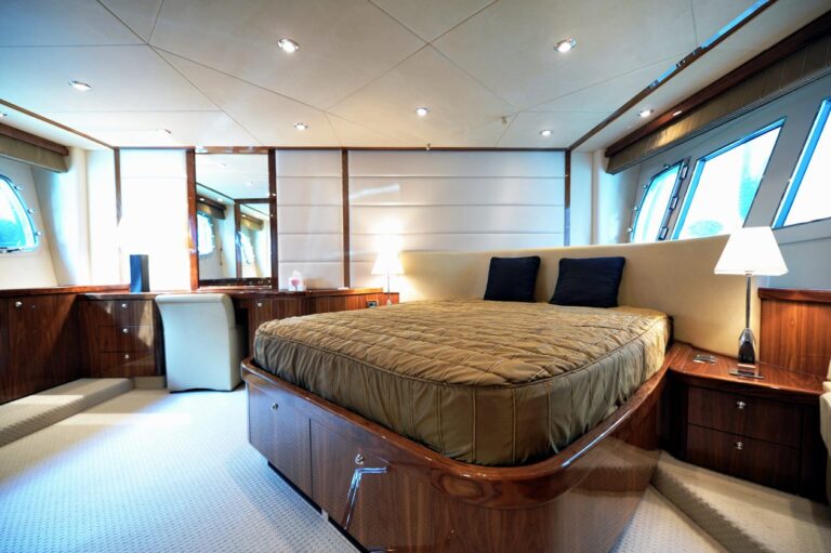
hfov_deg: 104.3
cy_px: 276
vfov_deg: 81.1
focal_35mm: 14
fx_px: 323
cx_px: 416
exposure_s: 1/20
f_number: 2.8
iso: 1000
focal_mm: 14
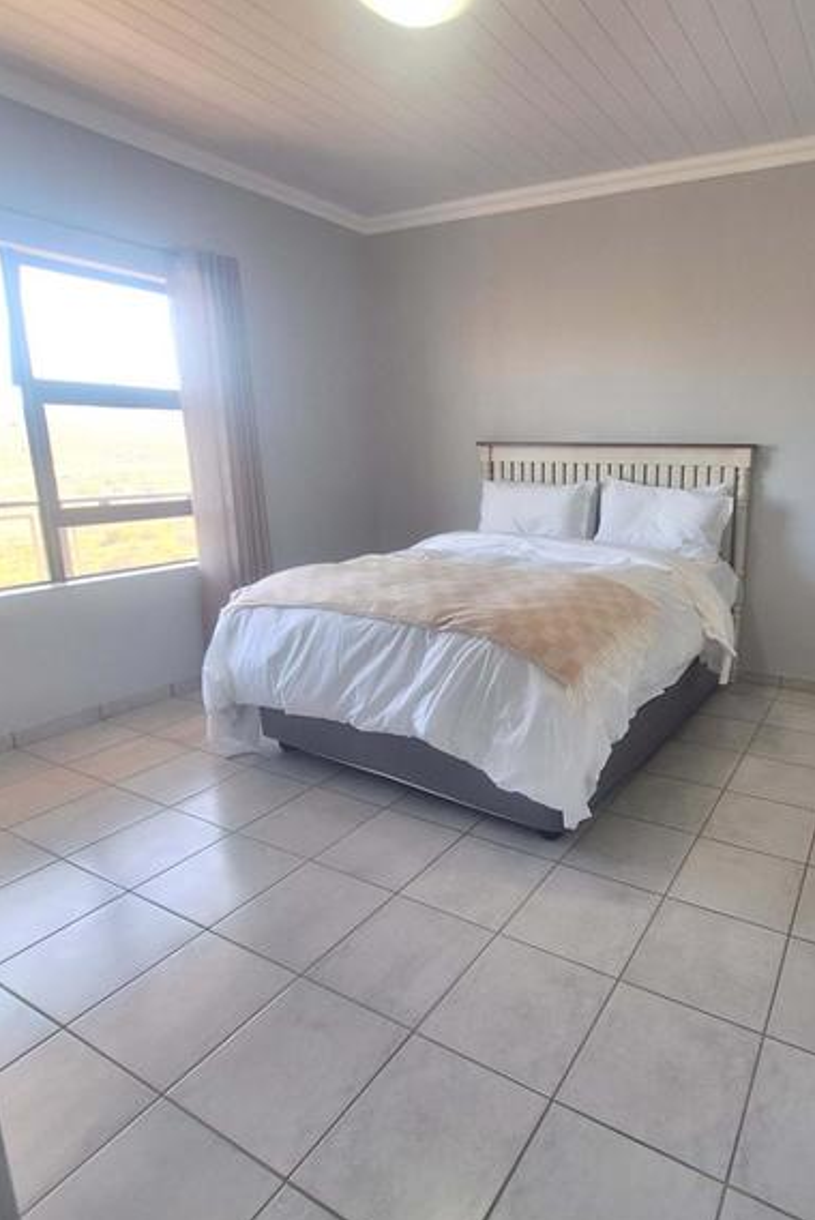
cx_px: 579
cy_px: 607
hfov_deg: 62.1
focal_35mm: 19
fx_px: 644
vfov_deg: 86.9
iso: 80
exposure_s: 1/50
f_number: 2.2
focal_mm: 1.74
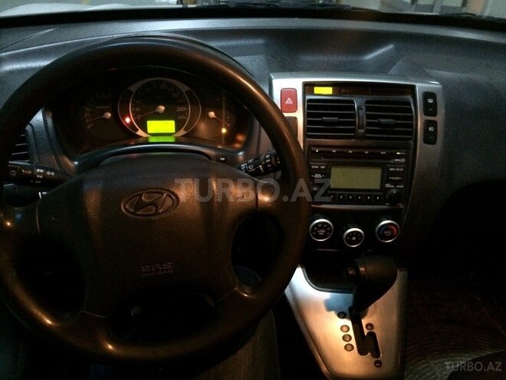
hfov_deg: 61.7
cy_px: 190
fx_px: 424
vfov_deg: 48.2
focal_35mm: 29
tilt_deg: -34.1
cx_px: 253
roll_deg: -4.1
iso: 500
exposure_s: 1/17
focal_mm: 4.15
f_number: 2.2
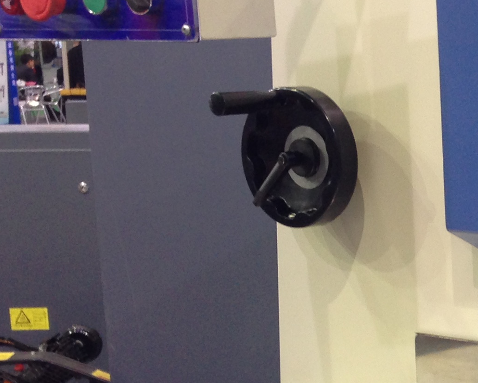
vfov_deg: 15.0
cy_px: 298
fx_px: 1443
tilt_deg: -12.1
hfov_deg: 17.2
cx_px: 692
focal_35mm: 102
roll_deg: +0.7
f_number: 2.4
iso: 80
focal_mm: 4.12
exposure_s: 1/20
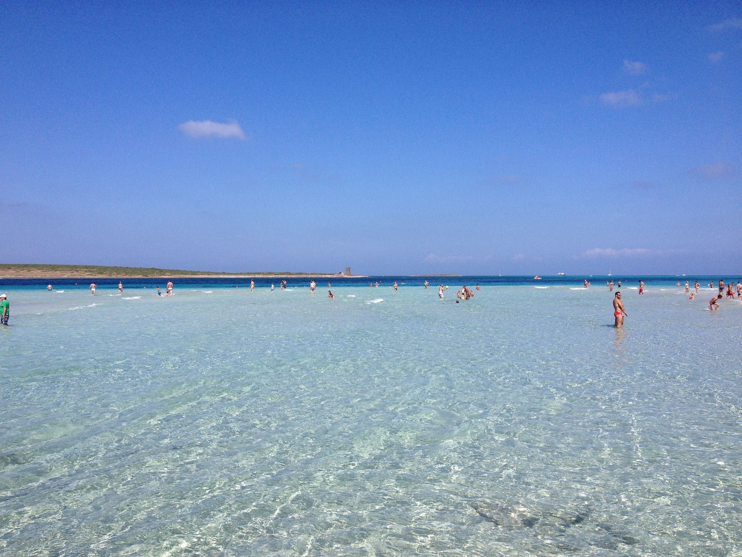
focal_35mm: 35
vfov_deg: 40.7
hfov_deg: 52.6
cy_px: 278
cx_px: 371
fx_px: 750
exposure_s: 1/2513
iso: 50
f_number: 2.4
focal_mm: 4.28
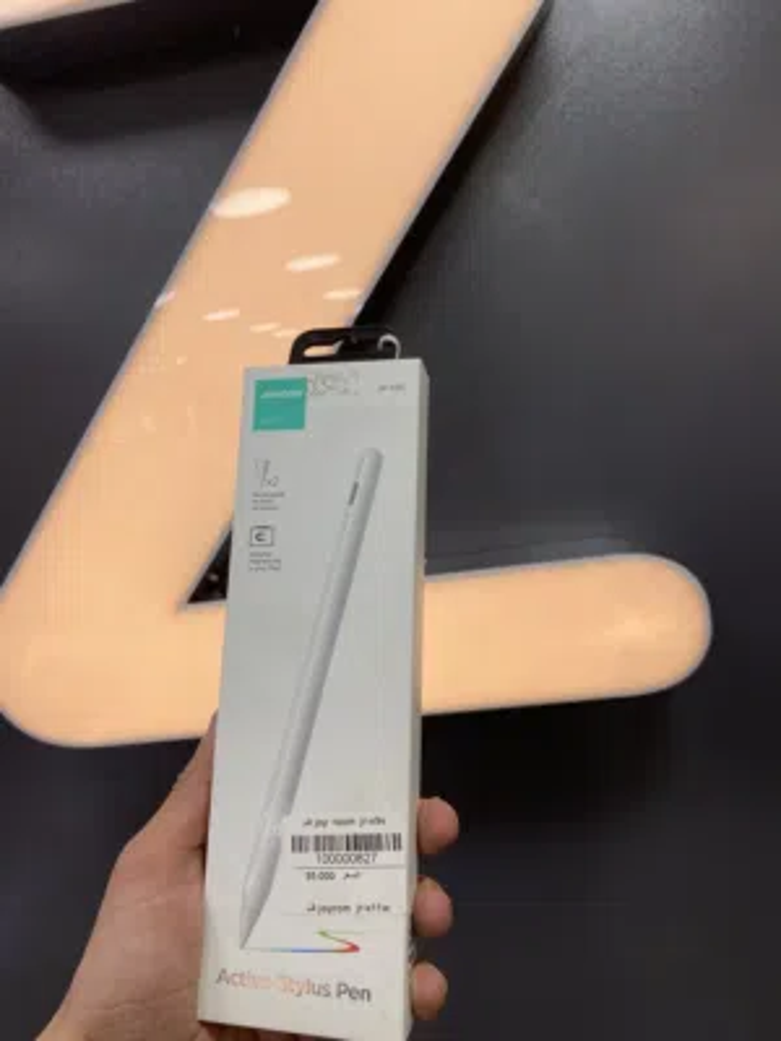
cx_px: 390
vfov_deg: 67.3
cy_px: 520
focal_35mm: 26
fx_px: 782
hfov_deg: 53.1
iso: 32
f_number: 1.8
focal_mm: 4.25
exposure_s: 1/421
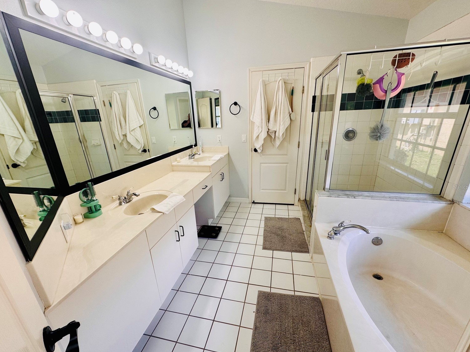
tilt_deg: -20.1
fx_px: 204
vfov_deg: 81.7
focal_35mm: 15
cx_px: 230
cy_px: 187
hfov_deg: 98.2
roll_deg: +2.0
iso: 50
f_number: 2.2
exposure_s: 1/99
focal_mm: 2.22
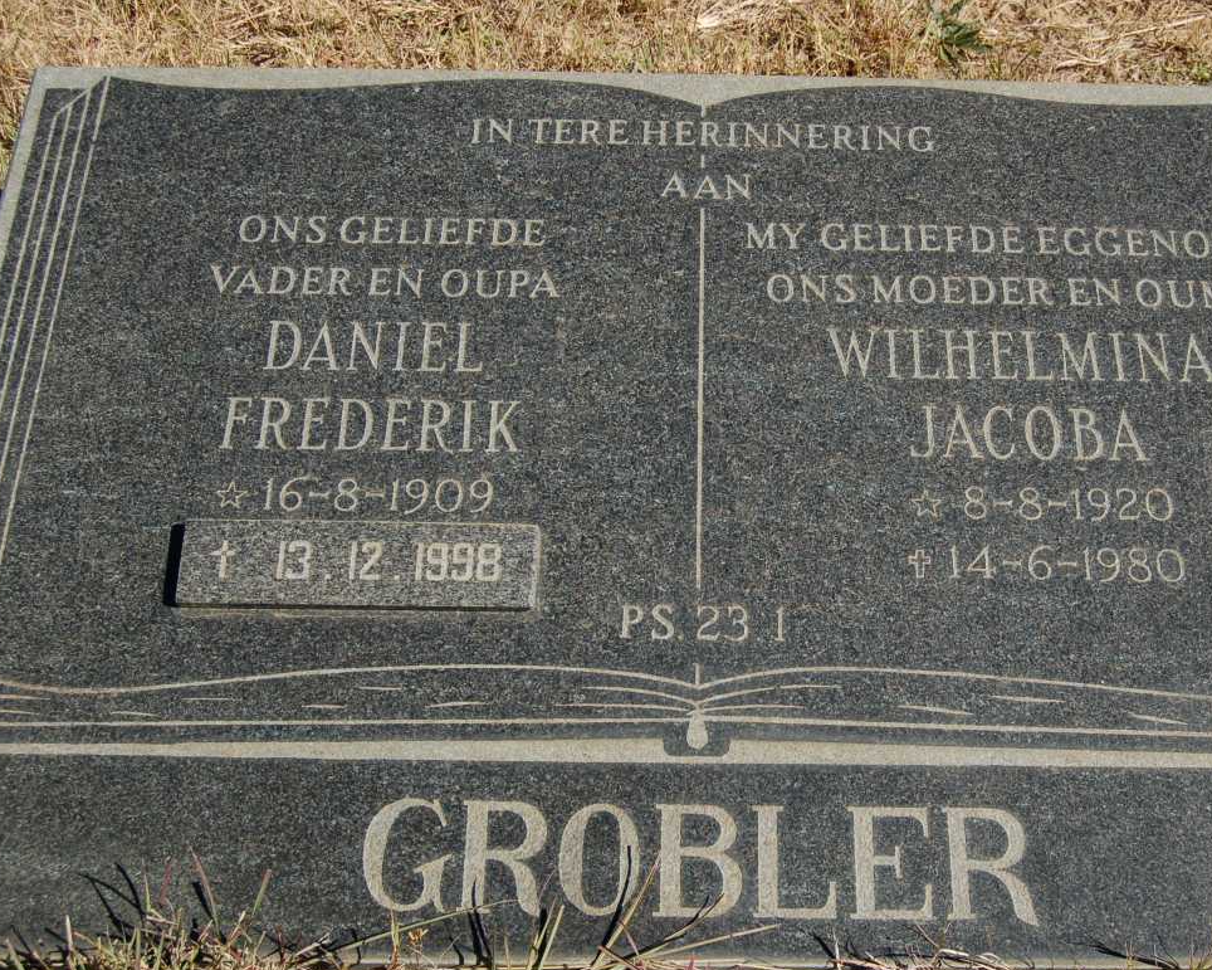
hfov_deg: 37.9
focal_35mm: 49
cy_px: 500
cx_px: 734
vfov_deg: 30.8
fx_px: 1757
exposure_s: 1/400
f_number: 6.3
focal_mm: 28
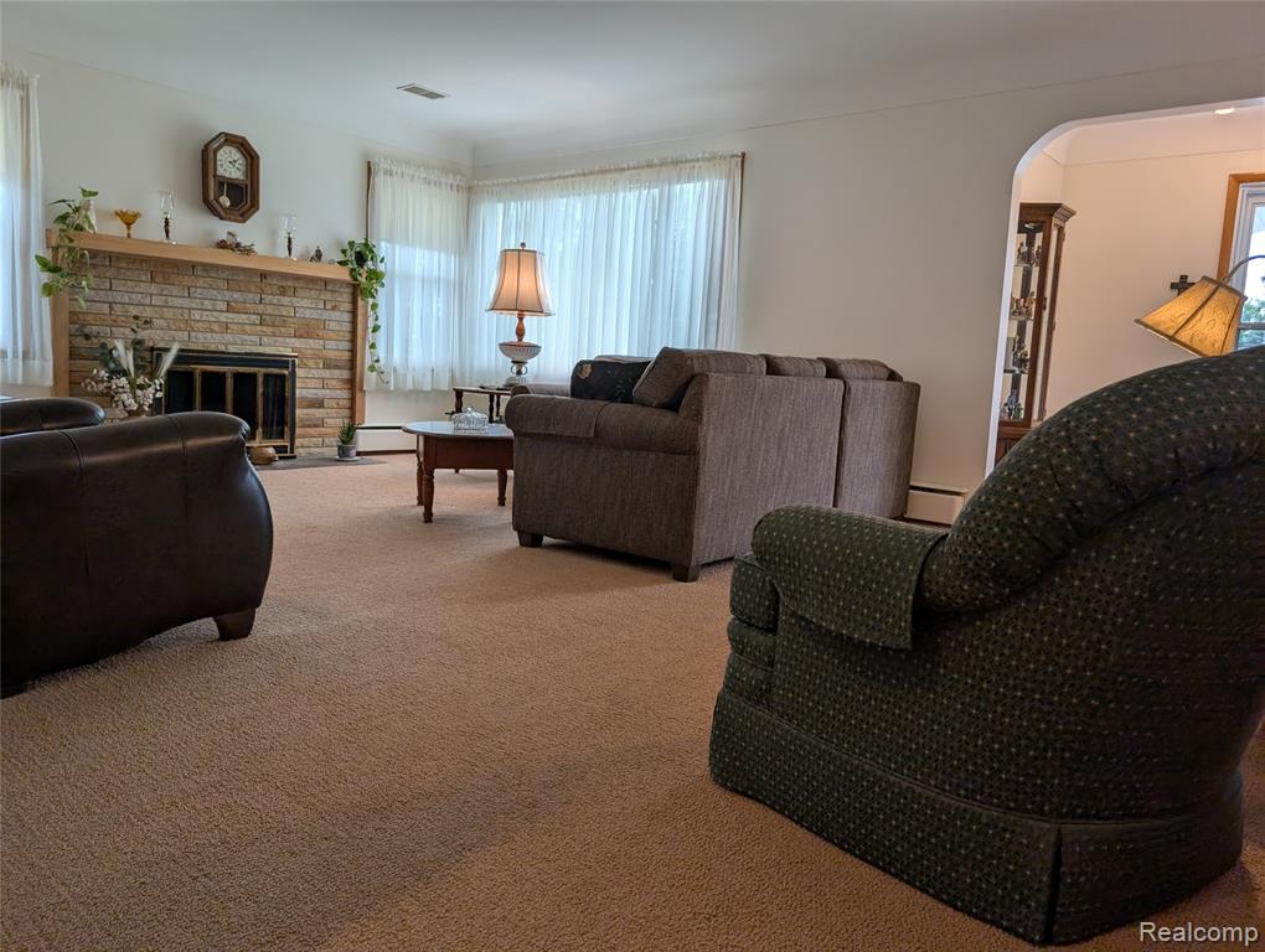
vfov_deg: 56.9
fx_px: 878
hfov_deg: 71.5
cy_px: 476
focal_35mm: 24
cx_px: 632
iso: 27
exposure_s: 1/40
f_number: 1.68
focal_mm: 6.9
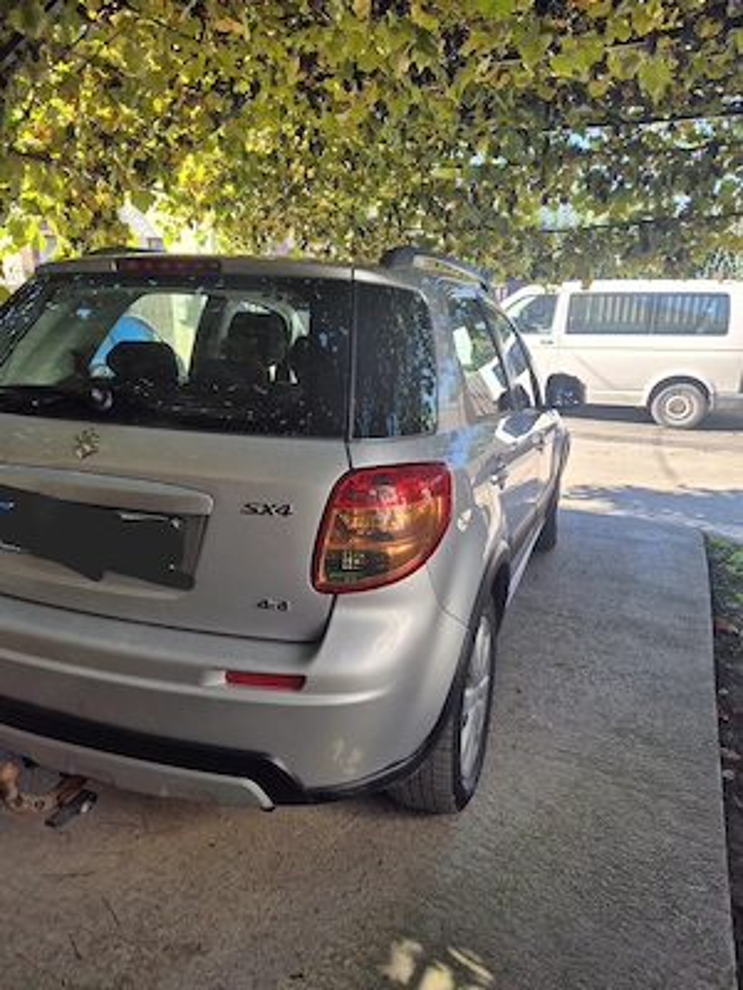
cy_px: 495
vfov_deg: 73.9
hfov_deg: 58.9
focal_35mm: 23
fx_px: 658
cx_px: 372
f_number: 1.8
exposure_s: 1/217
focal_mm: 5.4
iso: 25
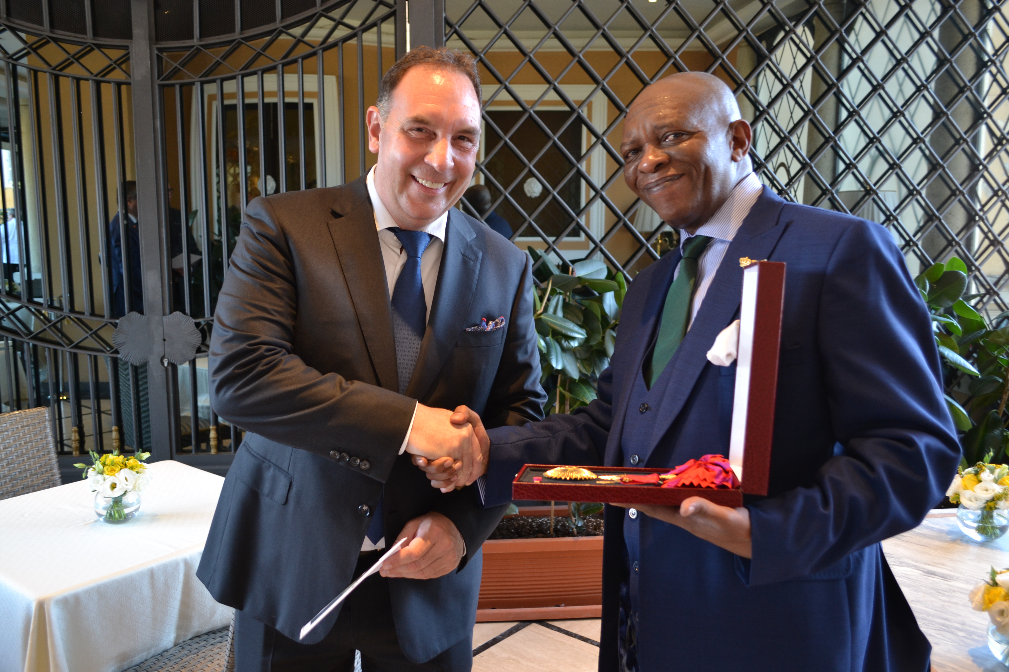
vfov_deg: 43.6
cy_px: 336
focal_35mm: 30
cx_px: 504
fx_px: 841
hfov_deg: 61.9
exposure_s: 1/25
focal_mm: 20
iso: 400
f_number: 3.8
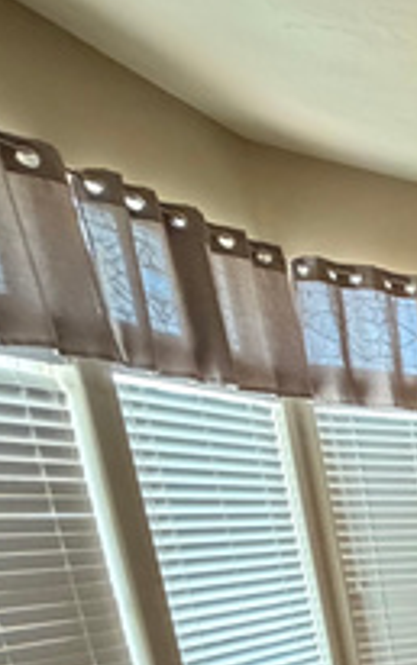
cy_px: 755
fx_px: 835
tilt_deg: -15.9
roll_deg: +0.1
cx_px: 886
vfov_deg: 36.0
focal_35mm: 46
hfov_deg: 17.4
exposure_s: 1/60
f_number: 2.2
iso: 640
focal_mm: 2.22
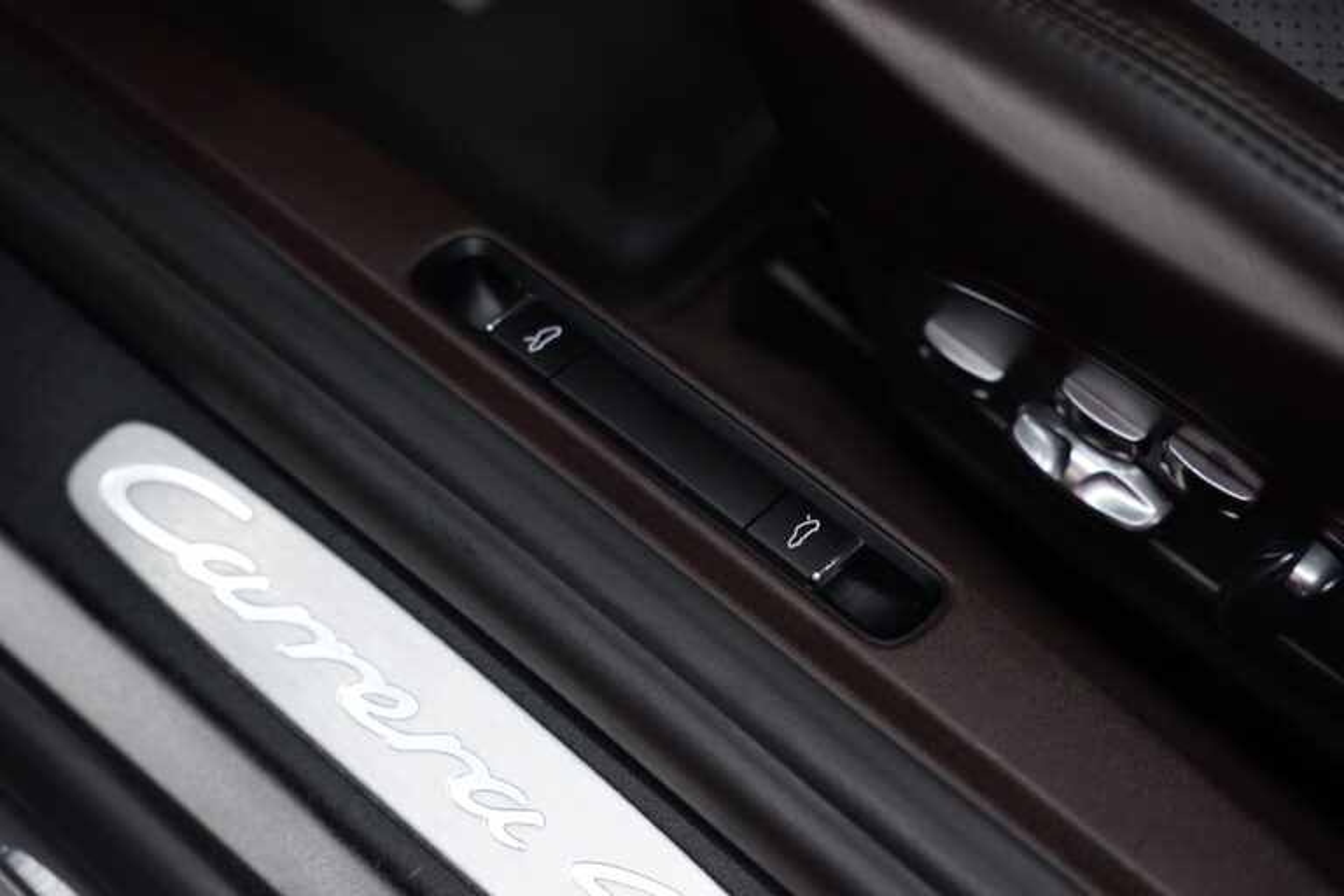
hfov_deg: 28.8
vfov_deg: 19.5
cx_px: 672
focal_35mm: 70
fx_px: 2613
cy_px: 448
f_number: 2.8
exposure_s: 1/80
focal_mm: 70
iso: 1250
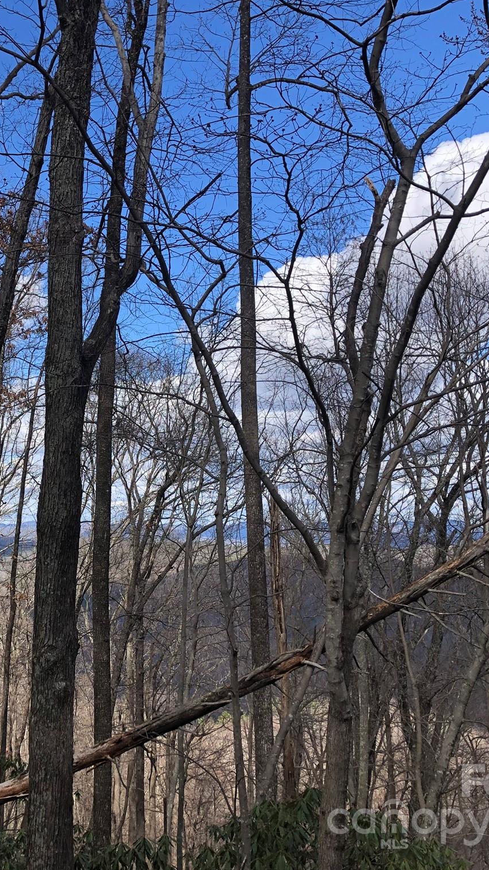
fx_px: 945
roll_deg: +0.8
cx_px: 66
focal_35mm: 41
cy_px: 433
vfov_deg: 49.4
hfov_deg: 28.1
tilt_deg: +6.2
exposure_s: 1/1200
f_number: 1.8
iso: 20
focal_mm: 3.99
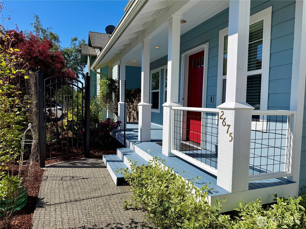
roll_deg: -0.7
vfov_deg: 56.8
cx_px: 153
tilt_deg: -3.1
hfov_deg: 71.6
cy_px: 114
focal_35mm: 24
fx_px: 212
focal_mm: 6.76
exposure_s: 1/6173
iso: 80
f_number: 1.78
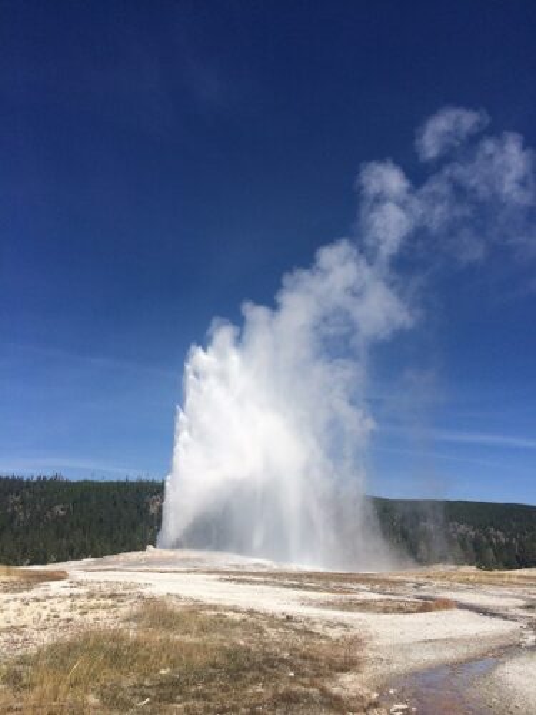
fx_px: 599
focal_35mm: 29
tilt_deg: +18.4
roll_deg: -0.7
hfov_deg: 48.2
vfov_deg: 61.7
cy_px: 358
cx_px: 268
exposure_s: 1/4115
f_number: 2.2
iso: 32
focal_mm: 4.15
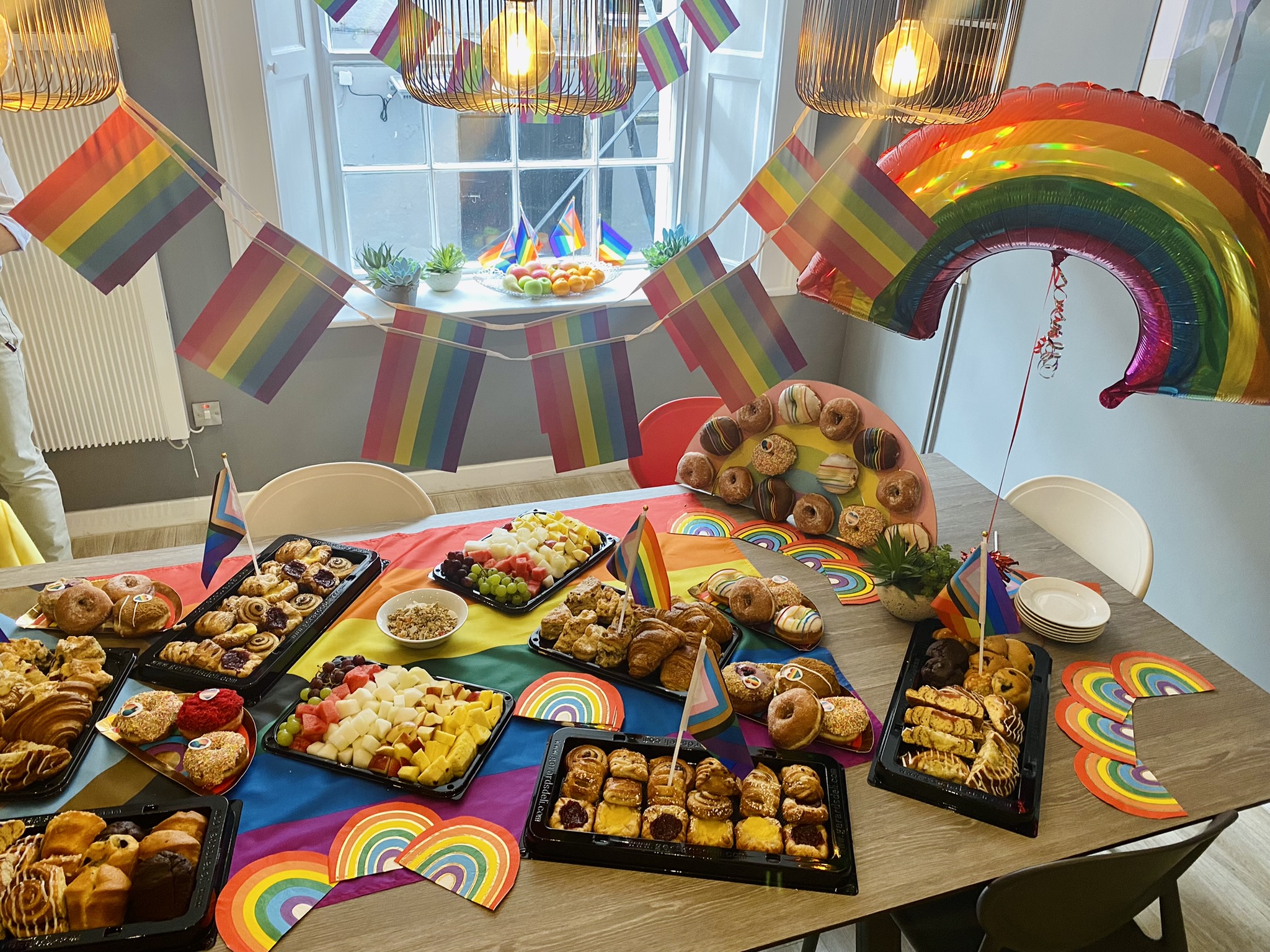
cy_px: 476
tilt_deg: -27.1
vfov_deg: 53.1
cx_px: 635
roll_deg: -3.1
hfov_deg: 67.3
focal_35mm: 26
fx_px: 954
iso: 100
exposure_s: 1/50
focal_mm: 4.25
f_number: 1.8
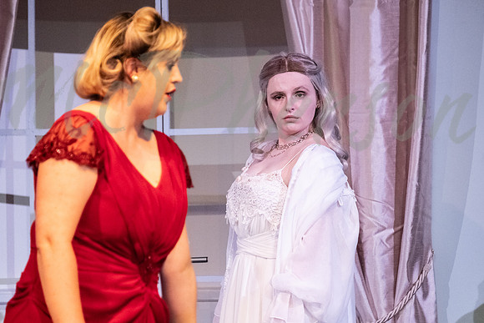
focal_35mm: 200
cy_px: 160
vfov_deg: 6.9
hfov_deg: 10.3
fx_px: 2693
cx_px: 285
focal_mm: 106
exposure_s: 1/250
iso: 2500
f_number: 3.2
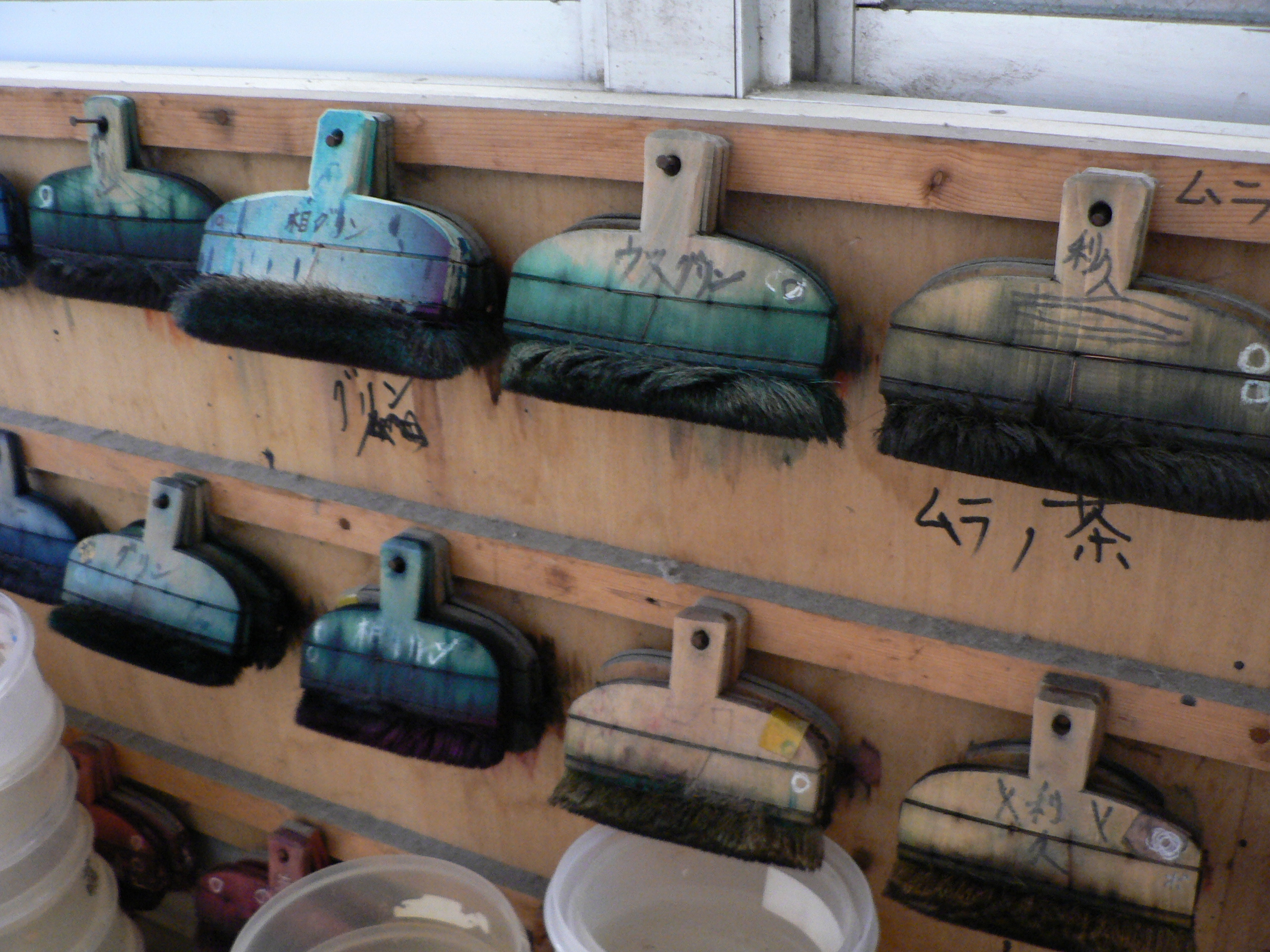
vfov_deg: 39.7
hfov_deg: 51.4
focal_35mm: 36
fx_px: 1321
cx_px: 635
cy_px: 476
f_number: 2.8
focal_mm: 6
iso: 200
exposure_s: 1/4
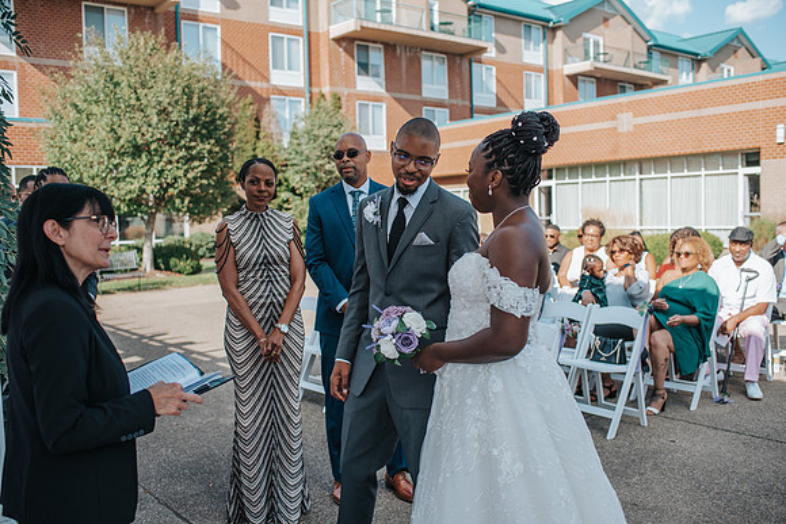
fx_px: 764
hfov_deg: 54.4
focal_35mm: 35
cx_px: 393
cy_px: 262
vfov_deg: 37.9
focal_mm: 35
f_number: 3.2
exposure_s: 1/1250
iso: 160
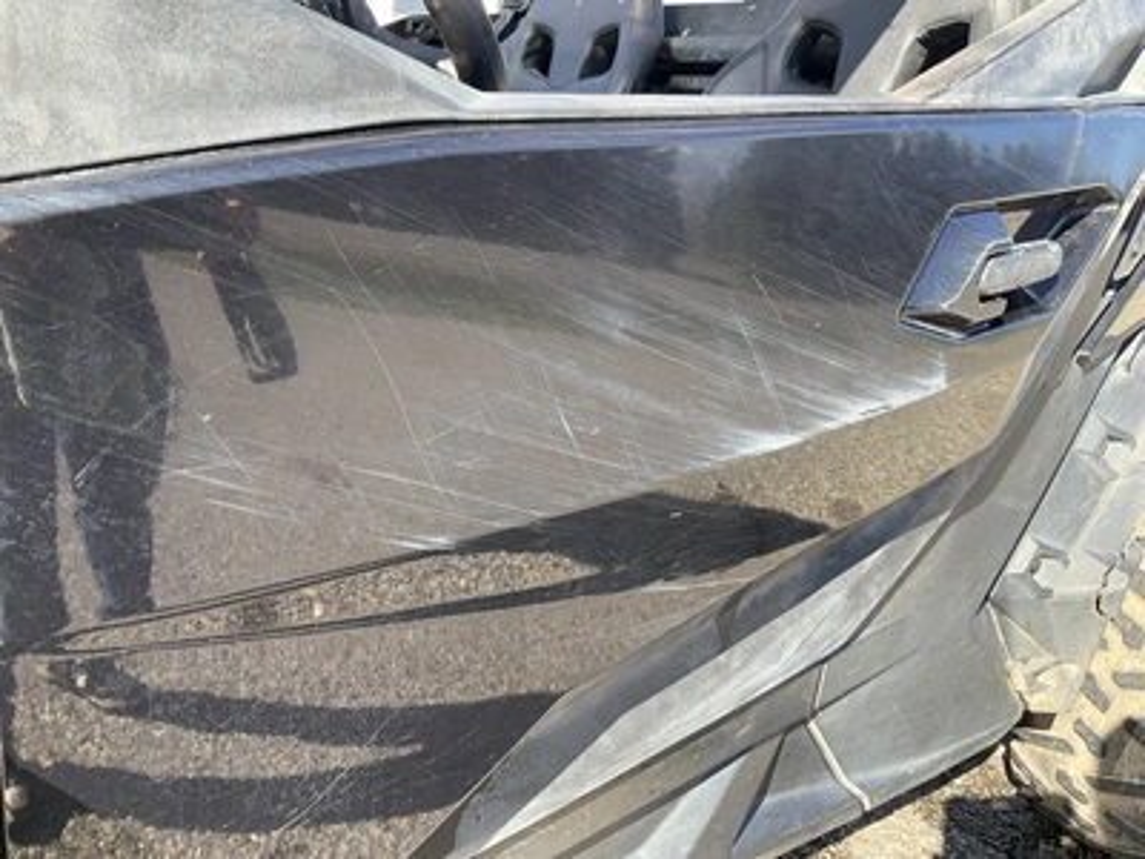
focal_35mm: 29
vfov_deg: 48.2
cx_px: 572
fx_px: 959
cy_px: 430
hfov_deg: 61.7
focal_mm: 3
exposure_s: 1/209
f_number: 1.8
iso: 20
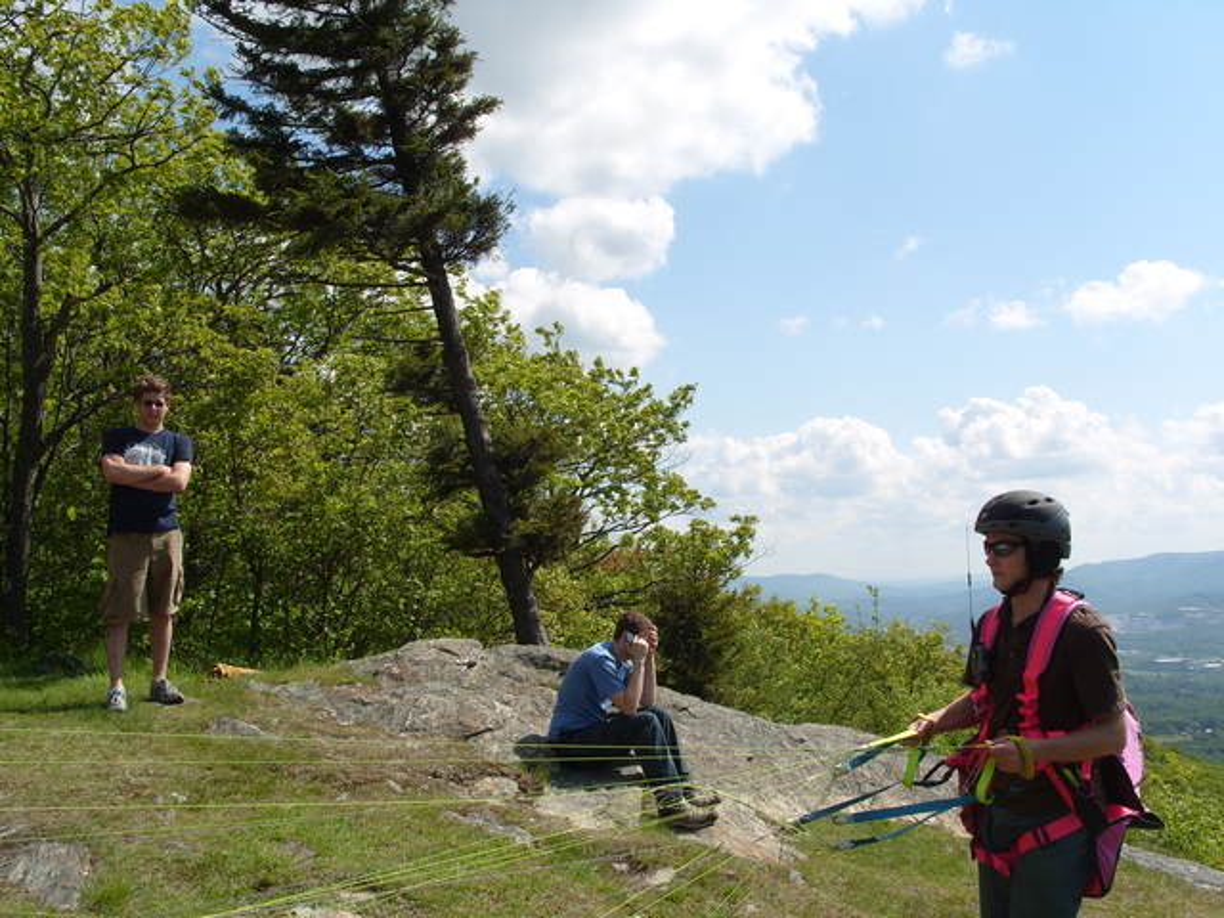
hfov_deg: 52.6
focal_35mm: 35
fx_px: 1238
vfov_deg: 40.7
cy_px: 459
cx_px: 612
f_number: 6.8
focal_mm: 7.8
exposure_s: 1/500
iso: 80
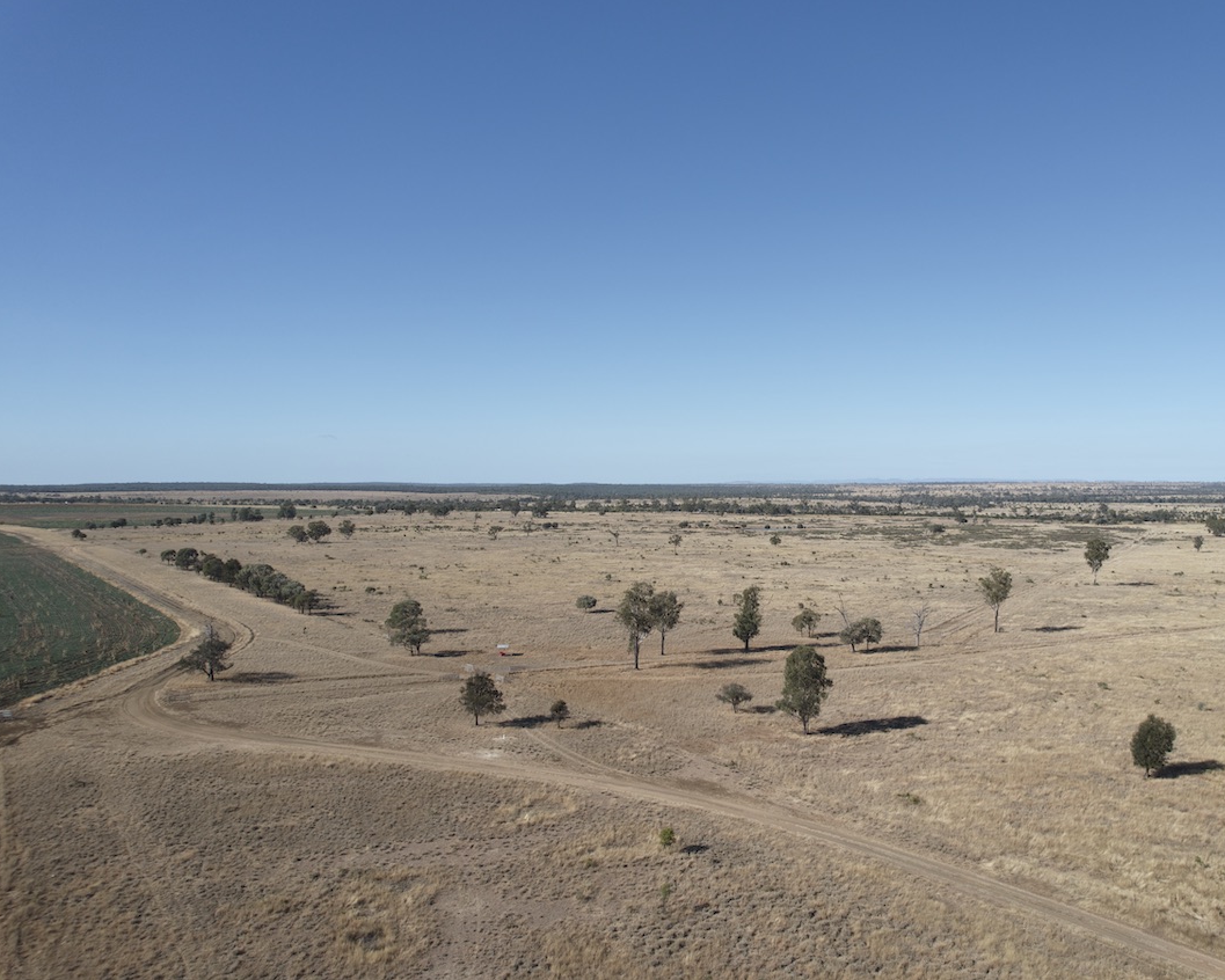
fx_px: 907
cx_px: 736
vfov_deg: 56.8
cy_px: 487
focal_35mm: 25
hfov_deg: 67.4
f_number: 2.8
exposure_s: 1/1600
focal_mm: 8.38
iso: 100
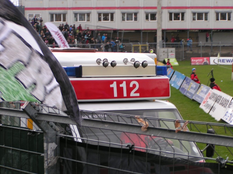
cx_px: 116
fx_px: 727
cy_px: 87
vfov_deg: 13.7
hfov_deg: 18.2
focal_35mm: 108
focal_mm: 16.6
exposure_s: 1/125
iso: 50
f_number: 3.5
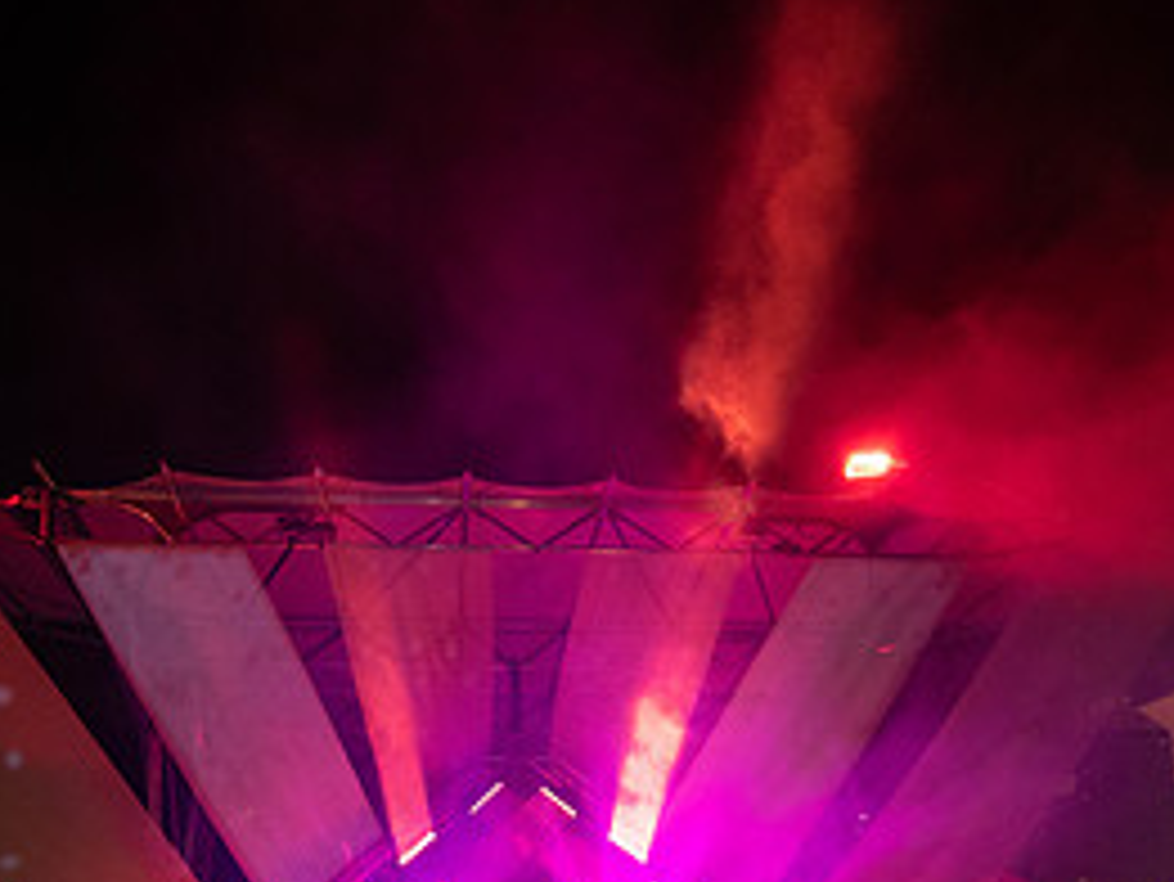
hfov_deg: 56.8
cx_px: 580
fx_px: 1086
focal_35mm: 32
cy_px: 812
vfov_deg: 40.5
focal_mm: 14
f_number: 3.5
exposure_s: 1/60
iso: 2000
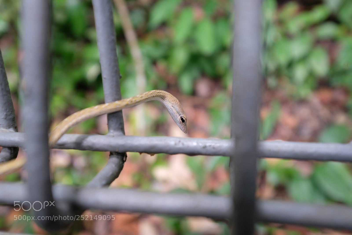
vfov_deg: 43.6
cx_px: 176
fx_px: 293
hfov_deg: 61.9
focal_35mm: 30
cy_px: 118
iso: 200
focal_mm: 20
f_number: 4
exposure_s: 1/20
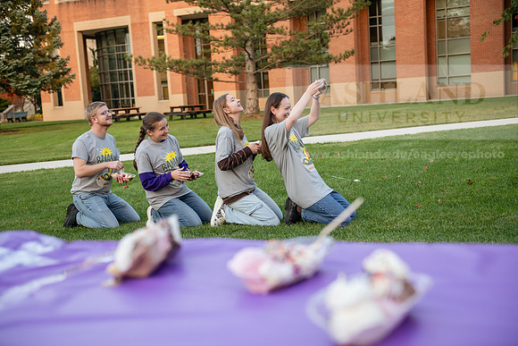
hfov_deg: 39.6
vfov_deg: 27.0
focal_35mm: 50
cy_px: 173
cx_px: 259
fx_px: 720
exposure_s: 1/320
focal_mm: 50
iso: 800
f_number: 3.2
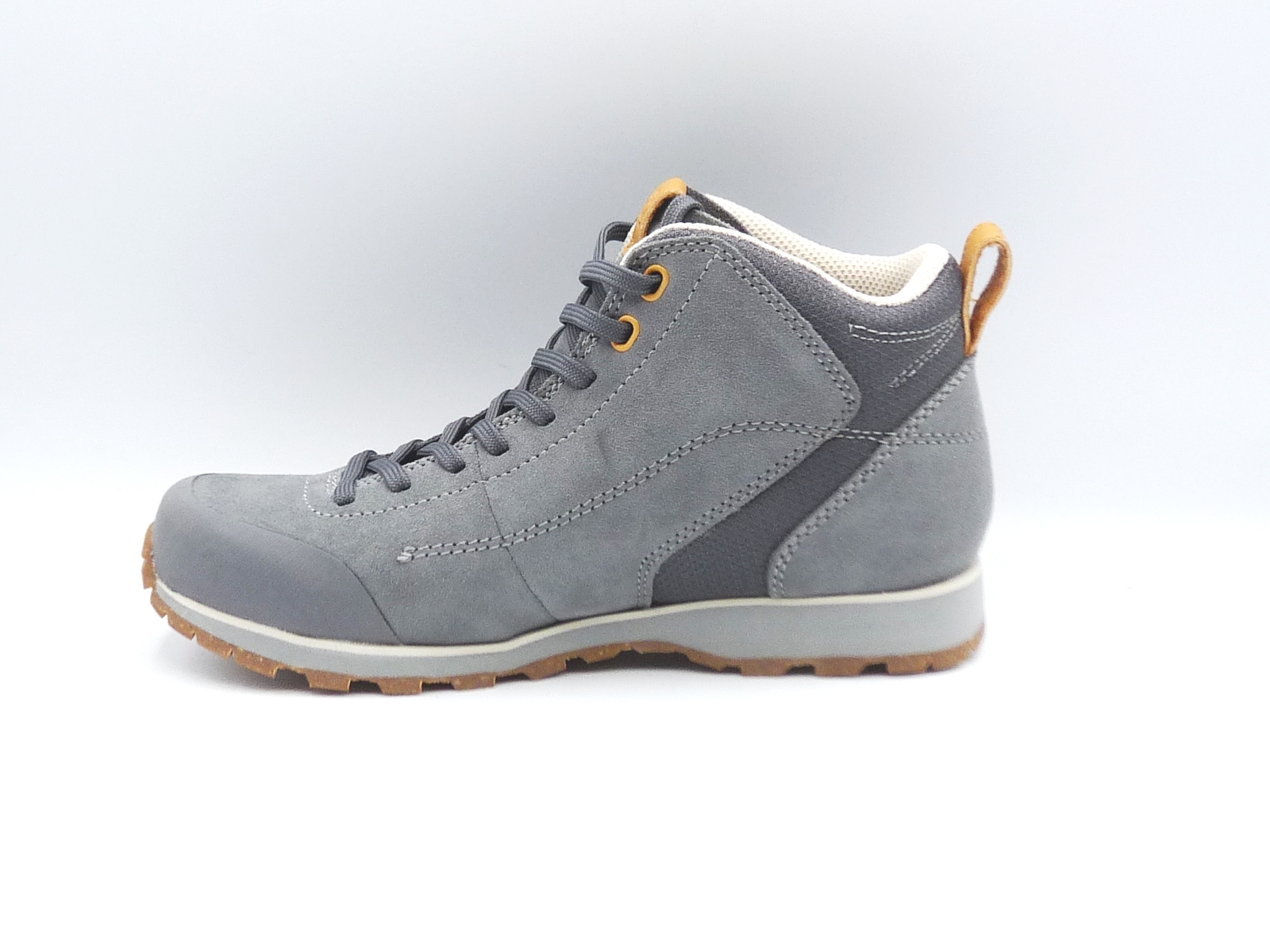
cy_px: 476
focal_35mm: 51
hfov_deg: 37.5
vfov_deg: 28.6
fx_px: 1871
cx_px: 635
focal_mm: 5.2
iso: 100
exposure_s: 1/125
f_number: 4
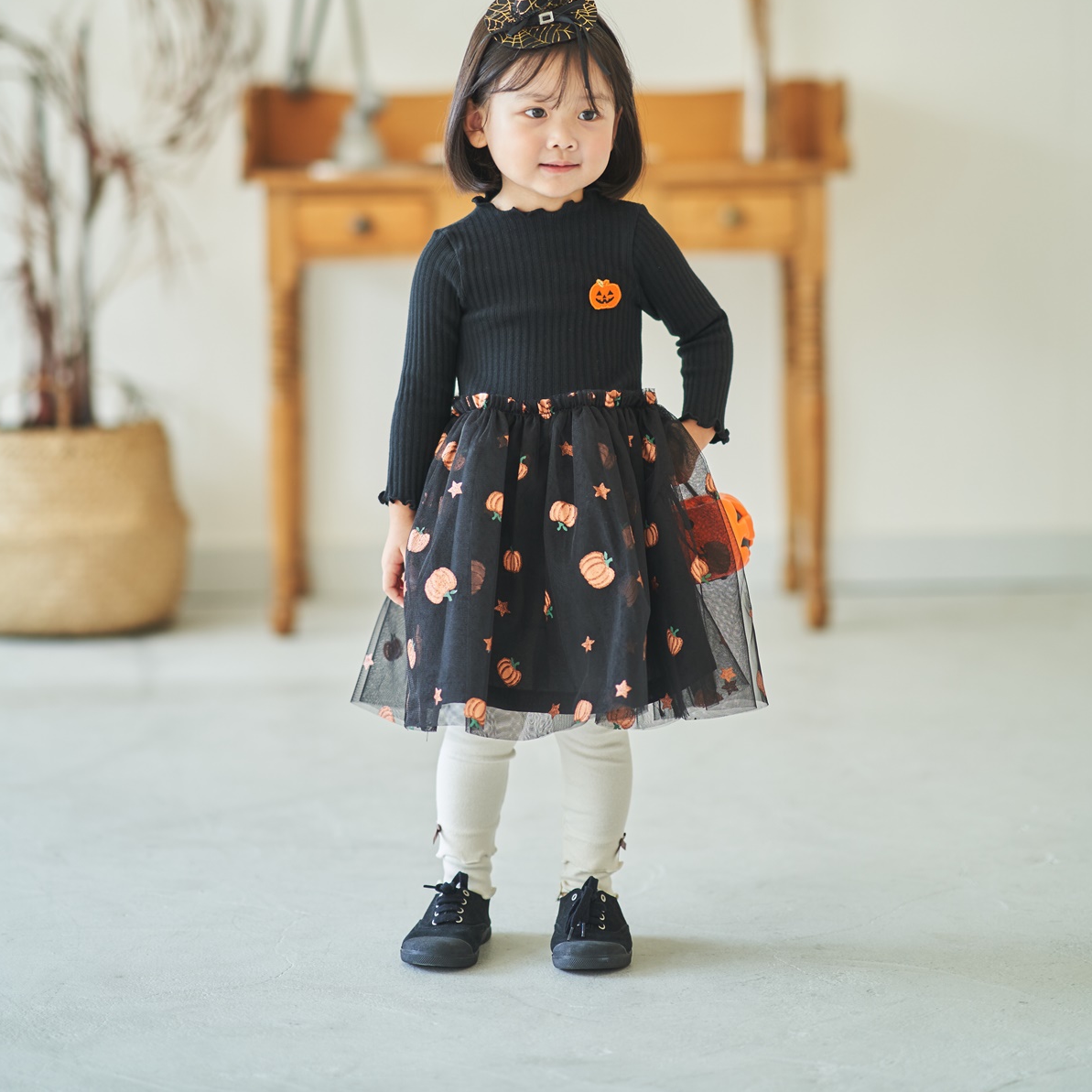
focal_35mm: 109
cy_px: 269
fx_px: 3890
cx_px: 546
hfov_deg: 16.0
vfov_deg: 15.9
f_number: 1.4
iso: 200
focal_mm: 85
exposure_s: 1/250
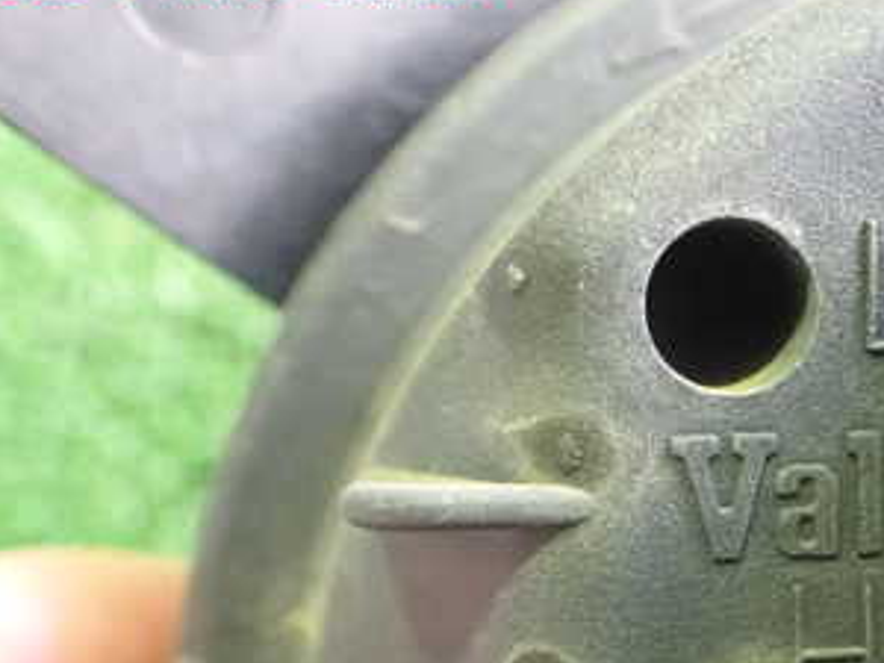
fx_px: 1532
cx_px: 831
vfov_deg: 23.7
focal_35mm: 60
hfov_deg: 30.5
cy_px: 601
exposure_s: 1/30
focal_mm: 5.4
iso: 1600
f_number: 2.3
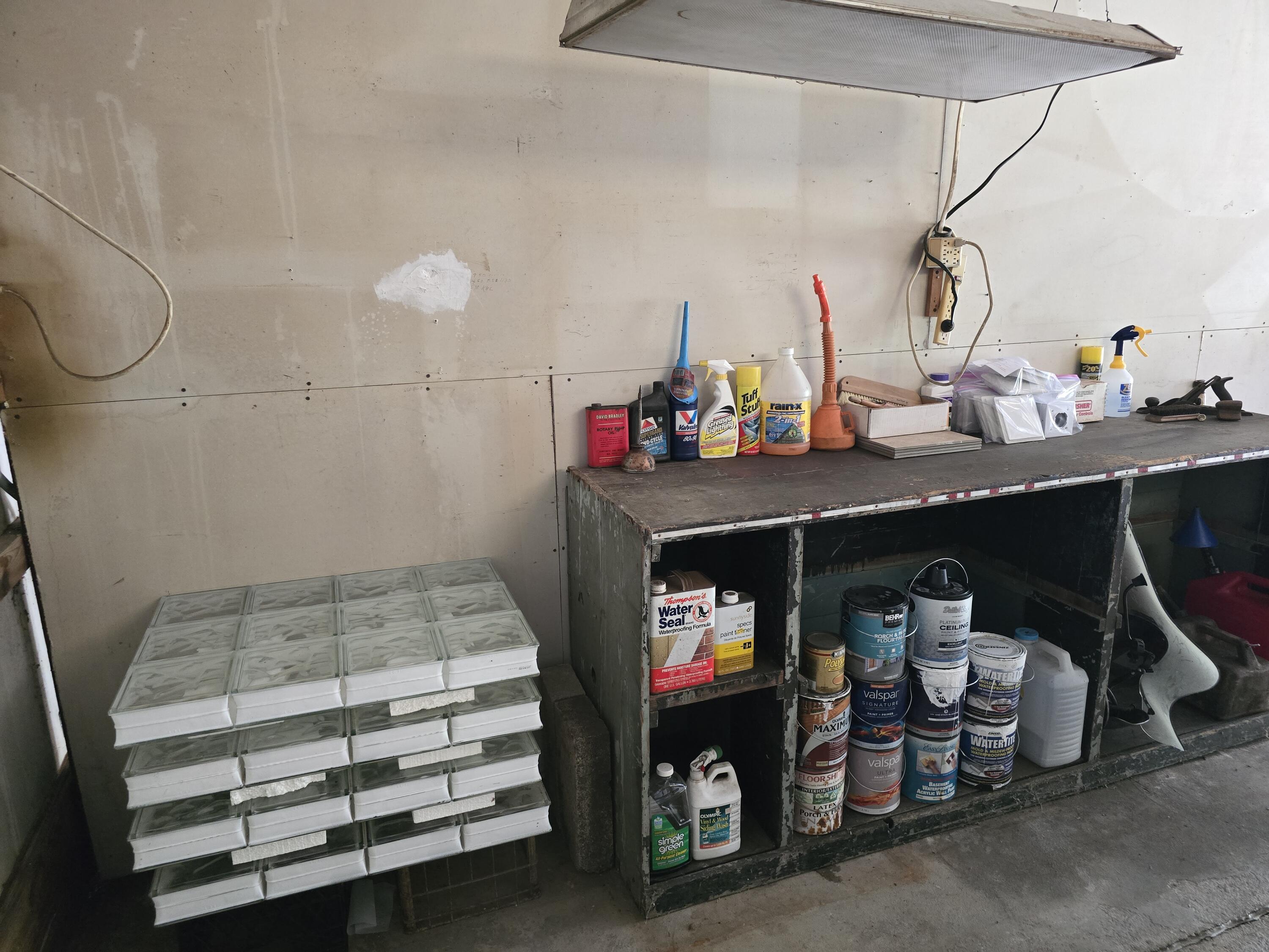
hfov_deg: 73.9
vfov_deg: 58.9
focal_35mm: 23
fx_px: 843
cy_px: 476
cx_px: 634
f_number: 1.7
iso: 1600
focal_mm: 6.3
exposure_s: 1/40
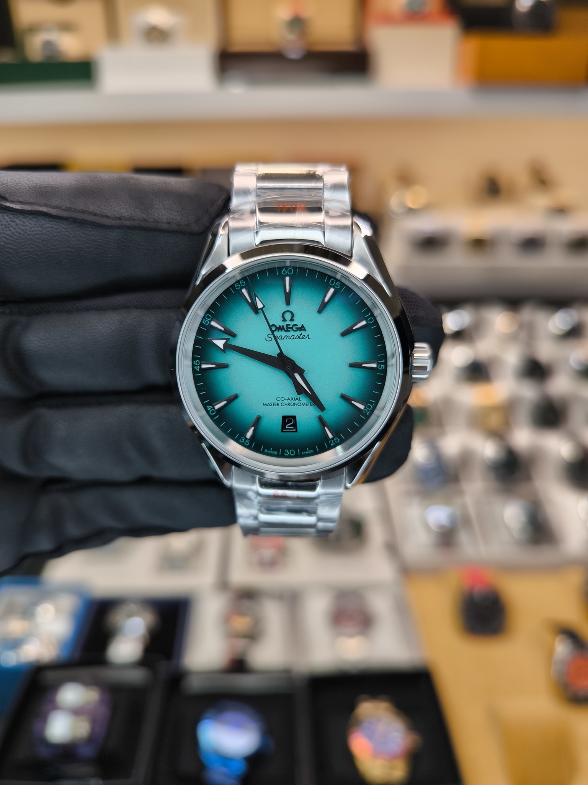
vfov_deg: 71.6
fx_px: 544
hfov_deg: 56.8
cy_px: 392
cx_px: 294
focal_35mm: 24
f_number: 1.9
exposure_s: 1/113
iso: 50
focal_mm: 6.92
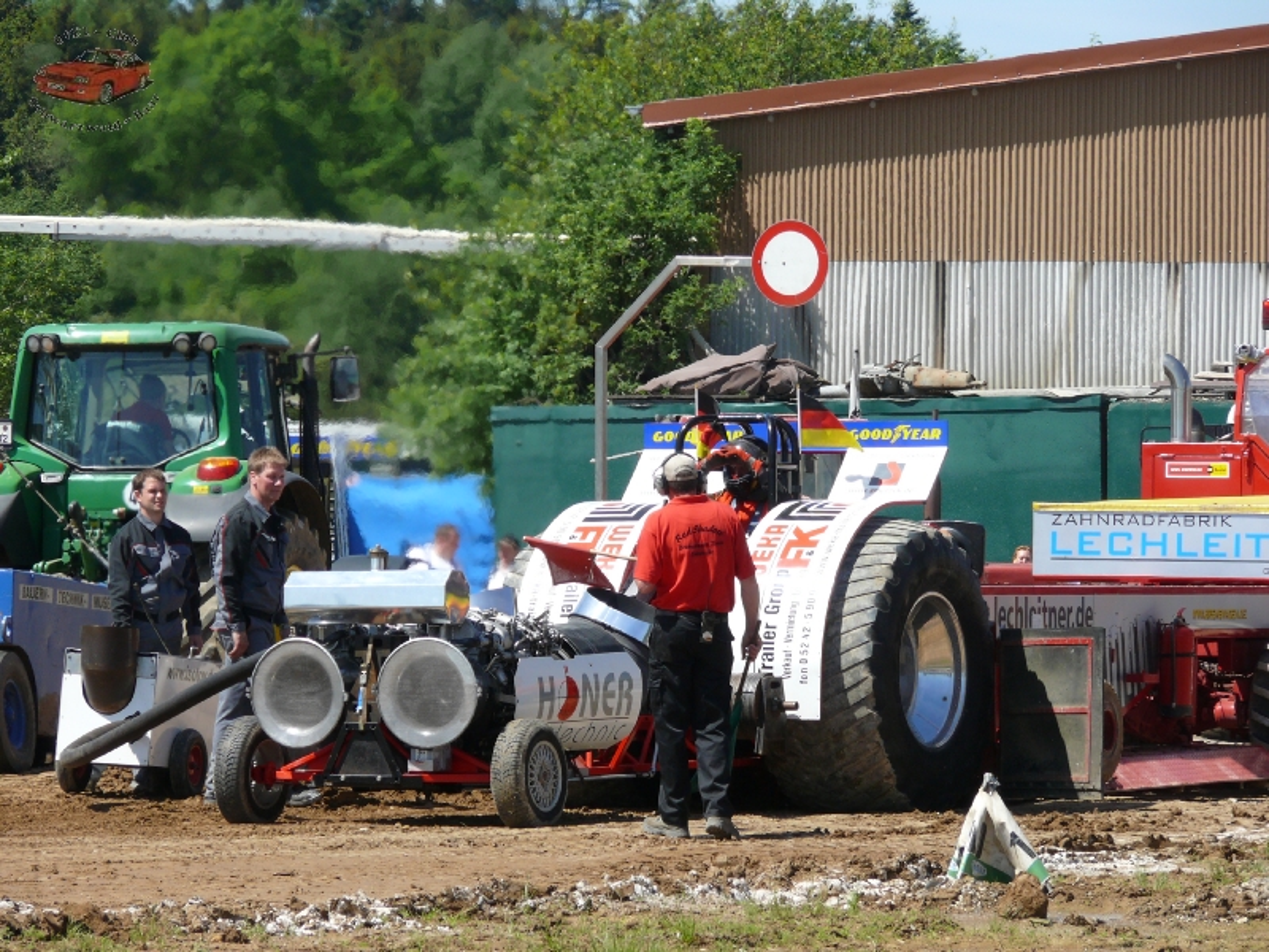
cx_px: 634
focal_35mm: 285
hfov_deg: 7.0
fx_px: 10448
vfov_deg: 5.2
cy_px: 476
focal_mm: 60.3
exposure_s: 1/400
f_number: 5.6
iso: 100
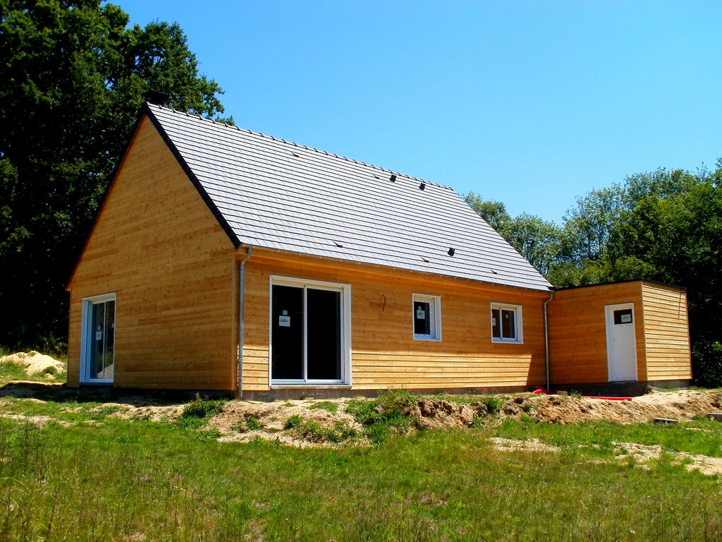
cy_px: 271
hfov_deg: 51.4
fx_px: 751
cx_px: 361
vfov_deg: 39.7
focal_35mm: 36
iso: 100
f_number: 5.6
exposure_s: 1/400
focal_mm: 6.3
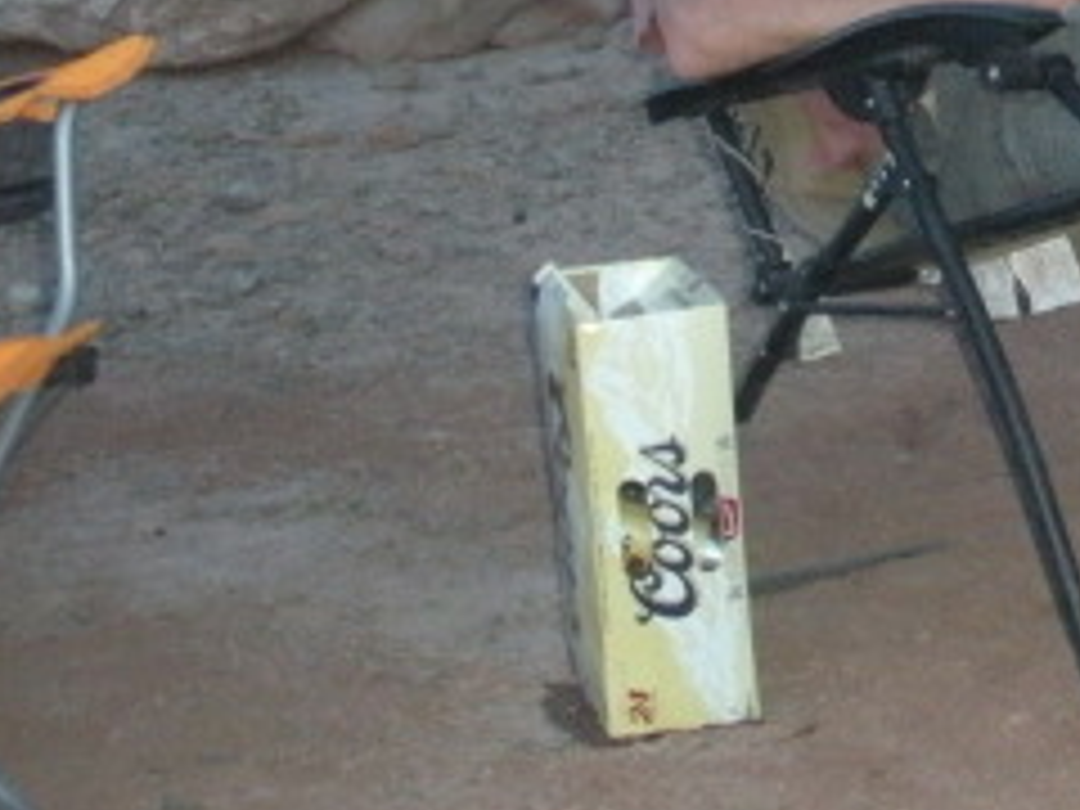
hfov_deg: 15.1
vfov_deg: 11.9
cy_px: -288
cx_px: 1642
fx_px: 3744
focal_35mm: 120
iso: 425
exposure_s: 1/30
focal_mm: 6.3
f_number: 3.5
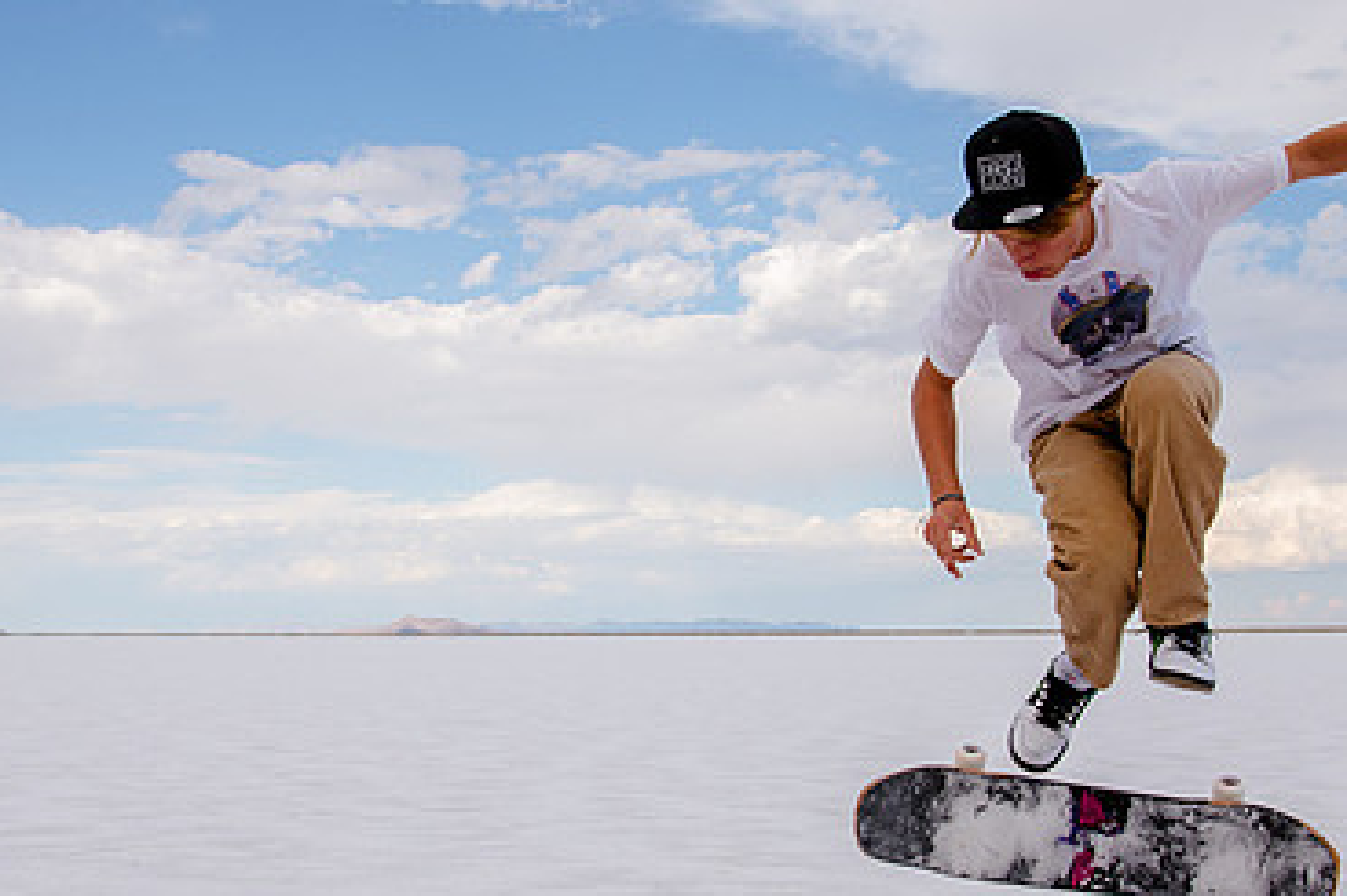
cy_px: 514
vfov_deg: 25.0
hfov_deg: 36.9
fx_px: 2019
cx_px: 635
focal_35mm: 54
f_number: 8
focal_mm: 27
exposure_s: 1/640
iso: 250
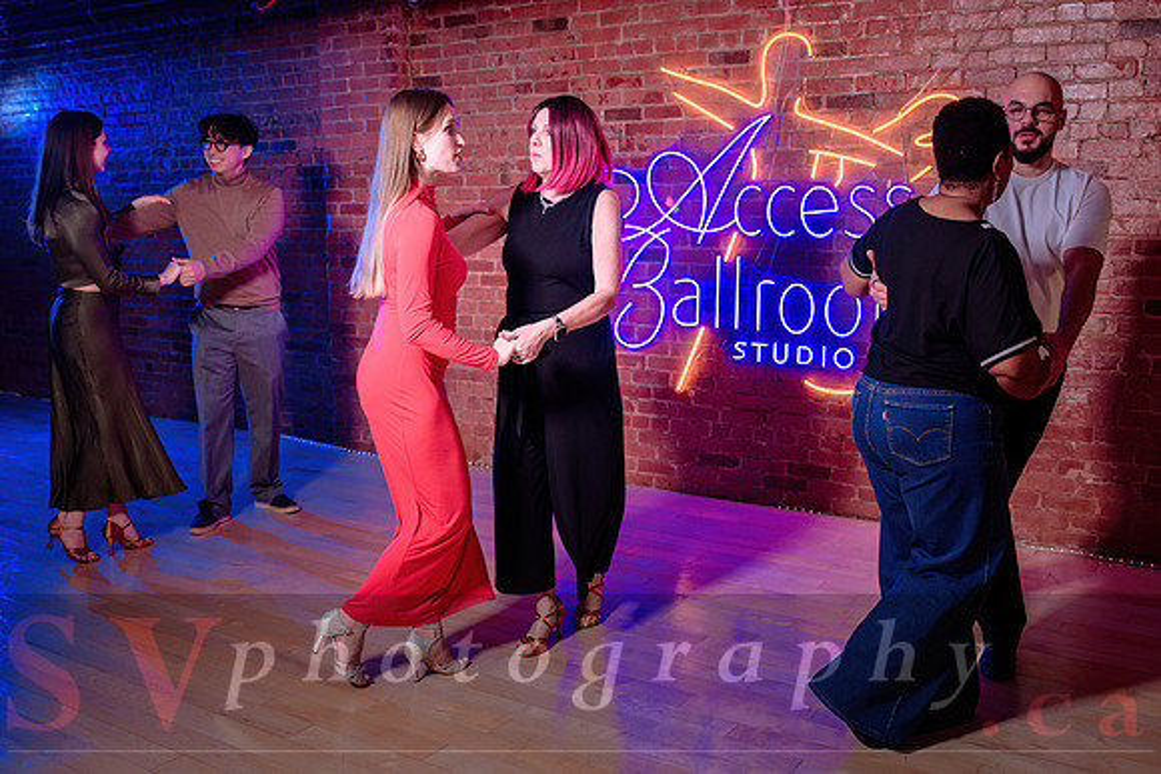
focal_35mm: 34
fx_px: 1105
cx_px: 648
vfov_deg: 38.6
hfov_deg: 55.3
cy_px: 400
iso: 500
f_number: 2.8
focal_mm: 28
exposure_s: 1/160
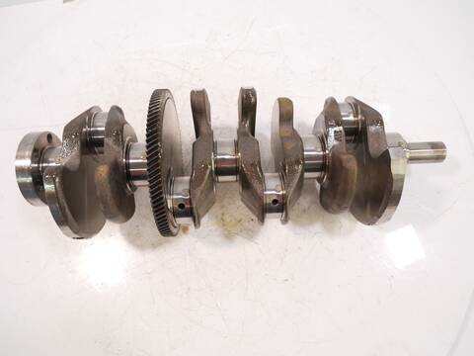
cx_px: 237
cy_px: 178
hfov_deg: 71.6
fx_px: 329
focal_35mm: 24
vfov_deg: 56.8
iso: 640
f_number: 3.5
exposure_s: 1/60
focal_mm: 12
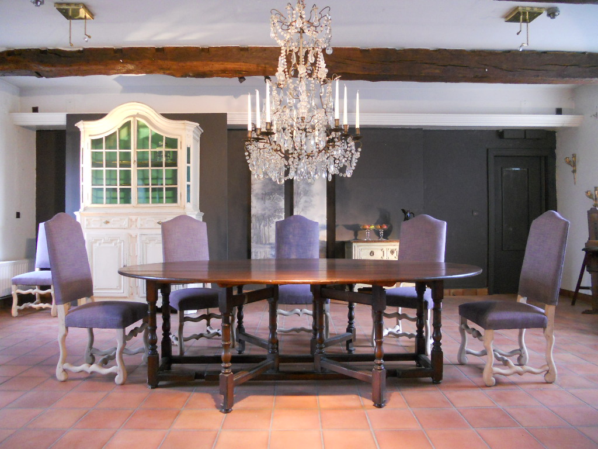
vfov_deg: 51.4
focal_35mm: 27
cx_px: 299
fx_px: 466
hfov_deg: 65.3
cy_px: 224
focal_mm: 4.9
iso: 400
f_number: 3.2
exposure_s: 1/5
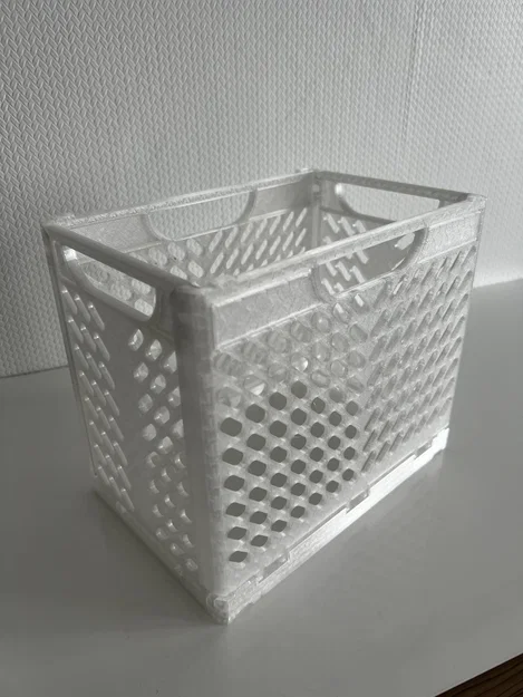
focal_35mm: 26
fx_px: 524
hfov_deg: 53.1
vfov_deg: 67.3
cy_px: 348
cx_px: 262
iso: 64
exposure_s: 1/121
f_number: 1.5
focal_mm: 5.7
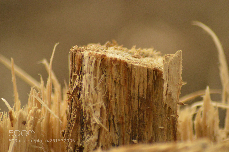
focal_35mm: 450
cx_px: 114
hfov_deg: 4.6
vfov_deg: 3.0
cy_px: 76
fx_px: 2860
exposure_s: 1/4000
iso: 3200
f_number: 5.6
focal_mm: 300
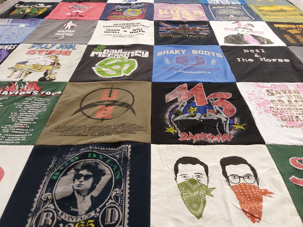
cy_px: 114
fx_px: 245
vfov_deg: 49.7
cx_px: 152
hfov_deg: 63.4
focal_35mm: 28
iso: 200
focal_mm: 2.91
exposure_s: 1/60
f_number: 1.9
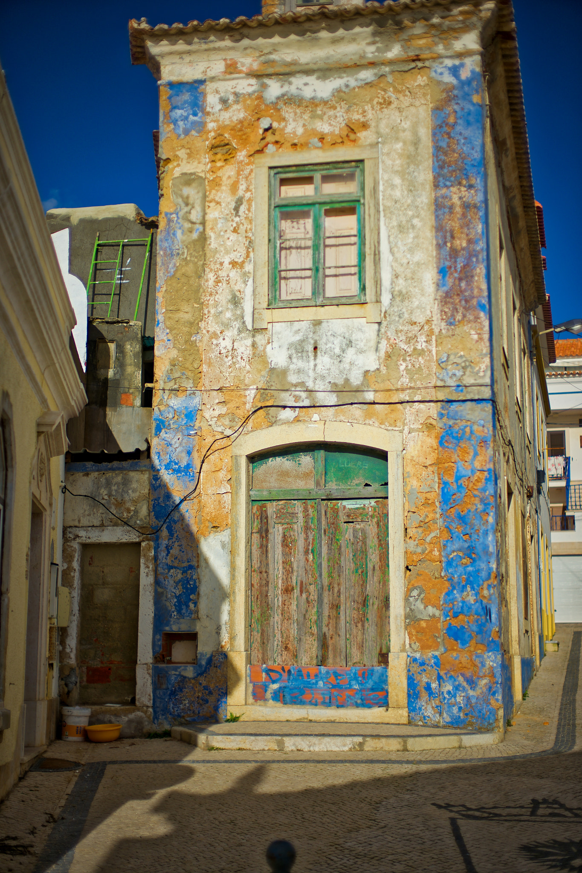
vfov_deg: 39.6
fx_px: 1213
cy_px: 436
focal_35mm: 50
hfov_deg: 27.0
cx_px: 291
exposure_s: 1/16000
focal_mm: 50
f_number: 0.9
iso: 50
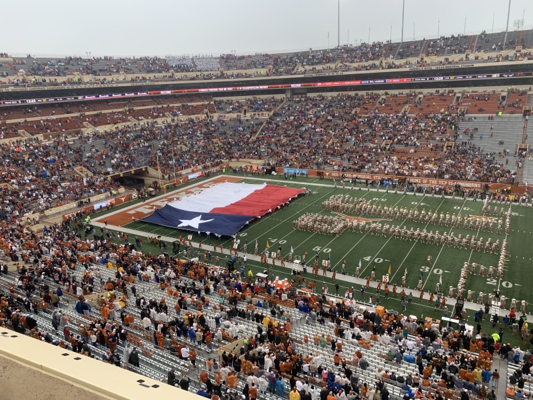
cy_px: 200
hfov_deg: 67.3
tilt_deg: -15.2
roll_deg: +3.6
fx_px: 400
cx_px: 266
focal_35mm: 26
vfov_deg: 53.1
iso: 25
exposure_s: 1/354
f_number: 1.8
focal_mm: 4.25
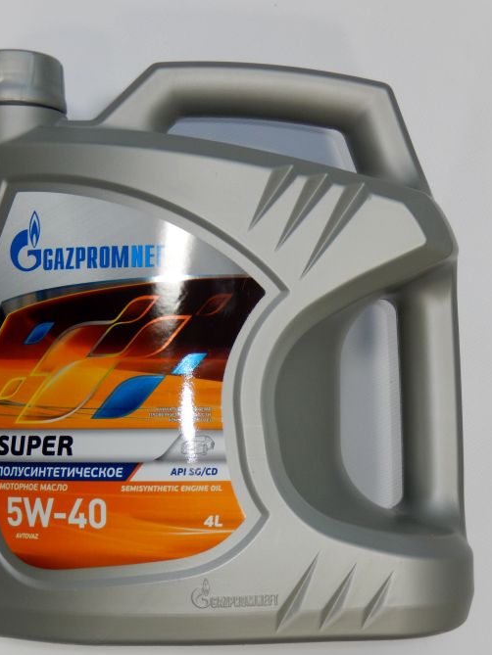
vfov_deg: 31.7
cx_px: 227
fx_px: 1156
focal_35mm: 61
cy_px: 345
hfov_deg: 24.0
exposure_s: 1/30
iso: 200
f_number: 4.5
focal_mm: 9.2
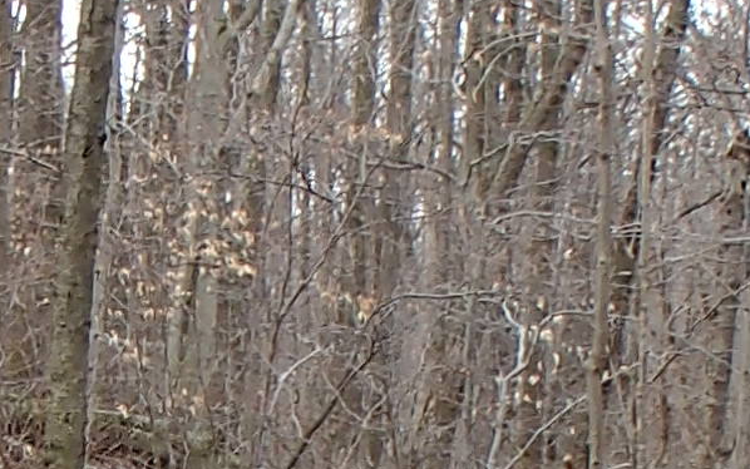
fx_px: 4027
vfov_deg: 6.5
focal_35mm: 197
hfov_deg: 10.6
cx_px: 130
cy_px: 865
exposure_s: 1/100
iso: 100
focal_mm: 5
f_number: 3.9
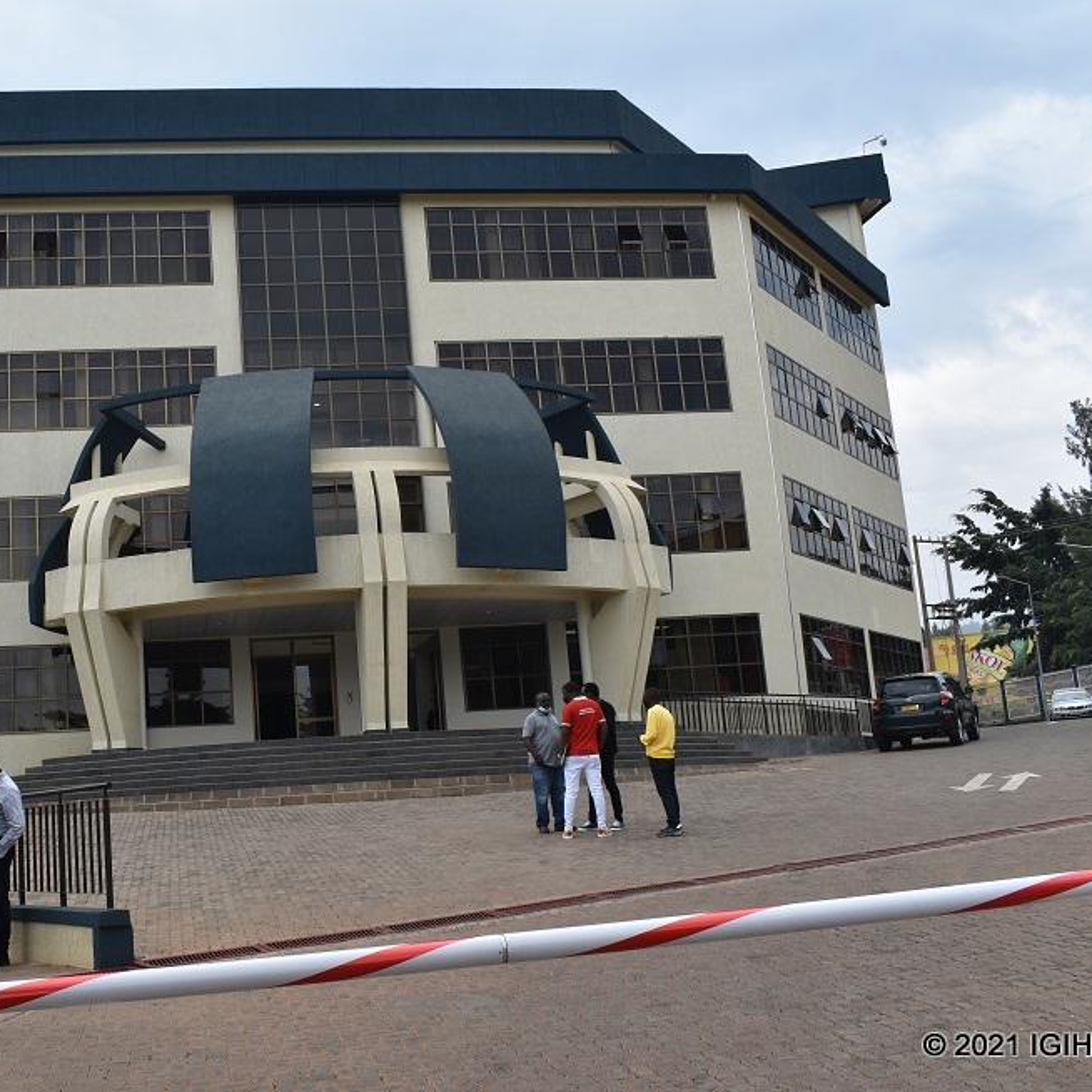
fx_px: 1392
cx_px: 319
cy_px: 539
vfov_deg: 42.8
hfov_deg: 42.0
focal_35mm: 39
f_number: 9
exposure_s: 1/320
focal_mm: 20
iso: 200
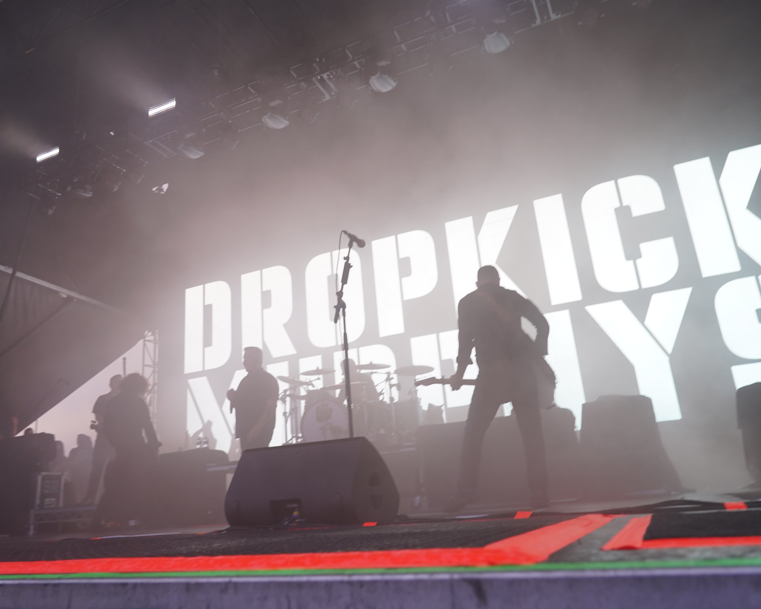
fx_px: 631
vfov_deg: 51.5
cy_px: 304
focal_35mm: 28
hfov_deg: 62.0
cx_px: 332
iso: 1000
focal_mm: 24
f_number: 4
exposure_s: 1/160
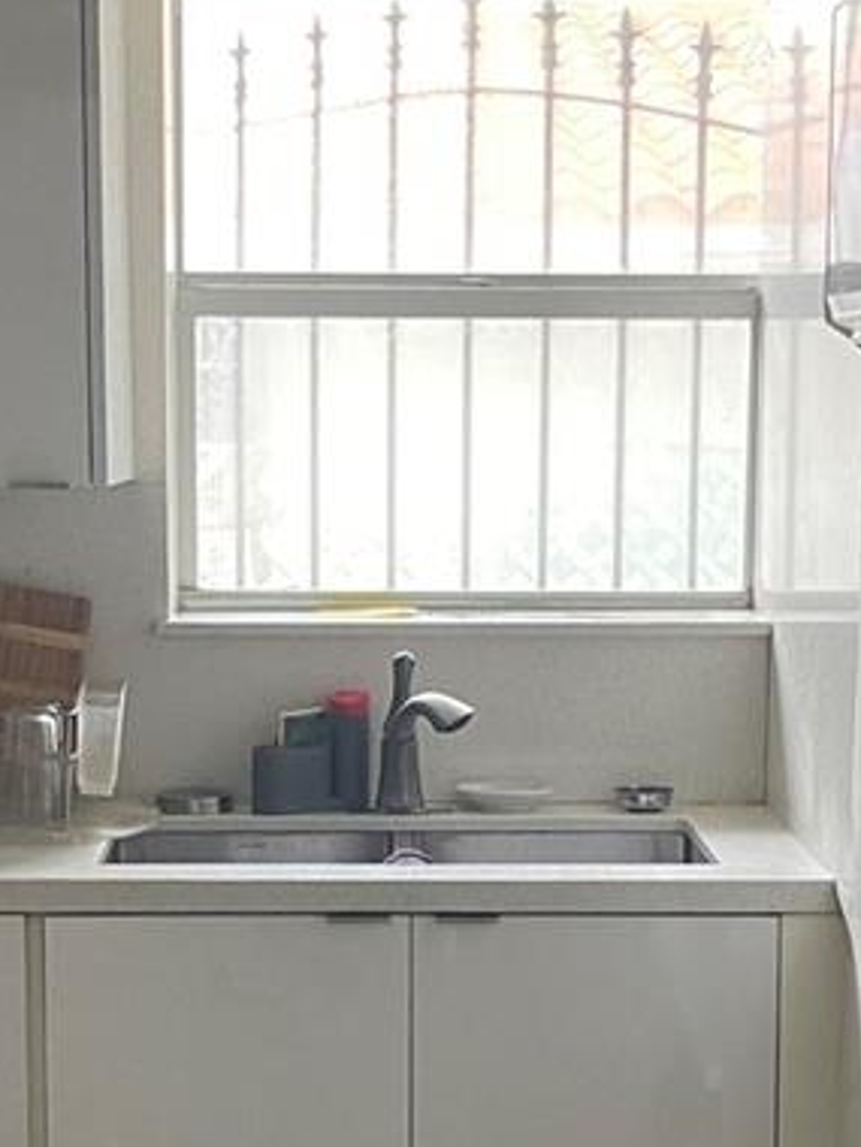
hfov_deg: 18.0
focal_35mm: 82
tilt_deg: -8.7
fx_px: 2719
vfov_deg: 23.7
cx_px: 341
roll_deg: -0.2
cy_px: 770
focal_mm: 5.1
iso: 500
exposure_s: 1/56
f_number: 1.6
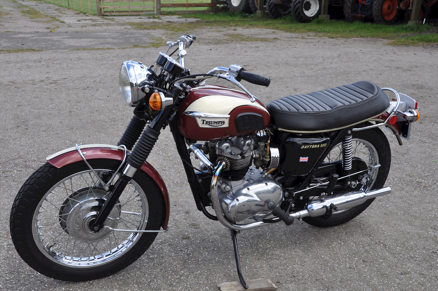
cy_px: 146
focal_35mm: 39
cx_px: 219
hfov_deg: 49.6
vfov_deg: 34.1
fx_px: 474
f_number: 11
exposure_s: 1/125
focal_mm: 26
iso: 200
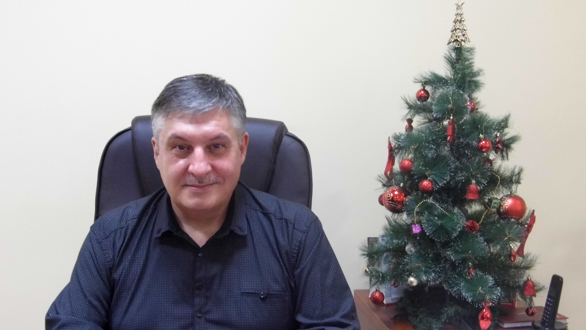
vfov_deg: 25.4
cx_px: 293
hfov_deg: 43.7
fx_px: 730
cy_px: 208
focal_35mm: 47
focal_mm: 7.7
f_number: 3.5
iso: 400
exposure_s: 1/15
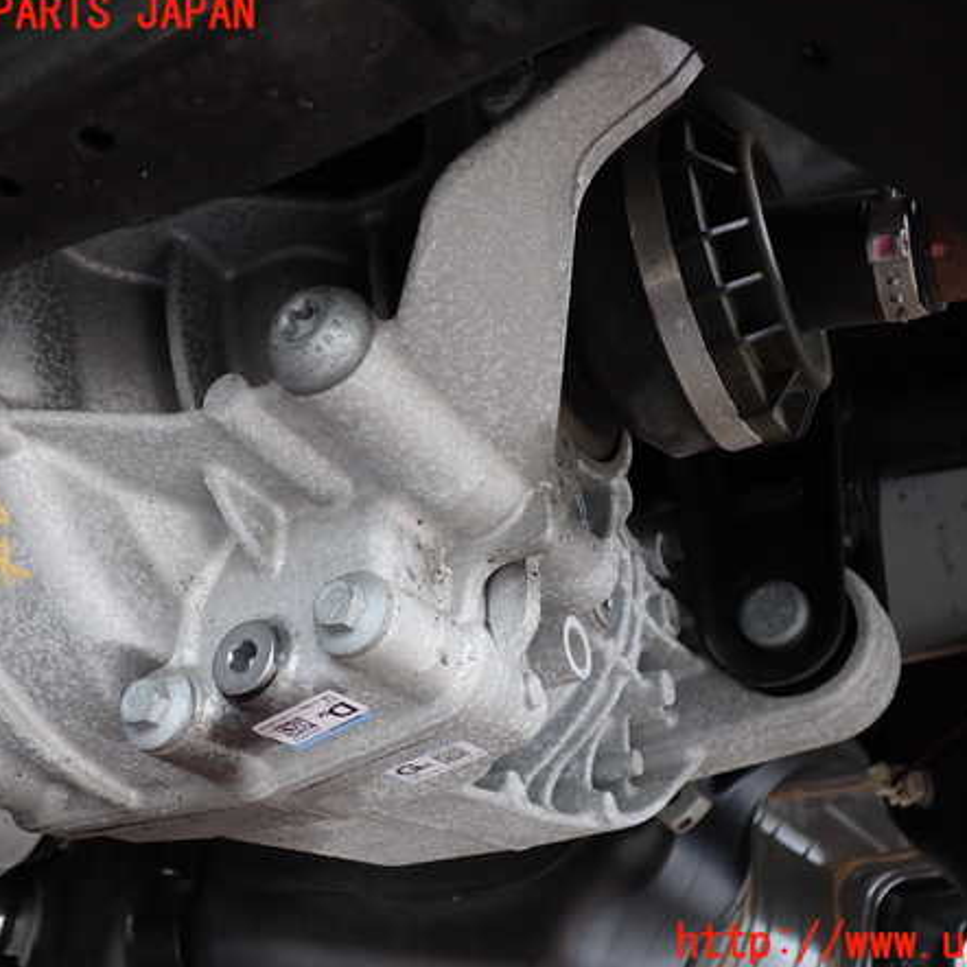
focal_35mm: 36
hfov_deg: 46.0
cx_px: 514
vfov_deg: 46.0
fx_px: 1138
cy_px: 479
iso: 125
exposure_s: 1/60
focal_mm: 5.4
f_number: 2.3
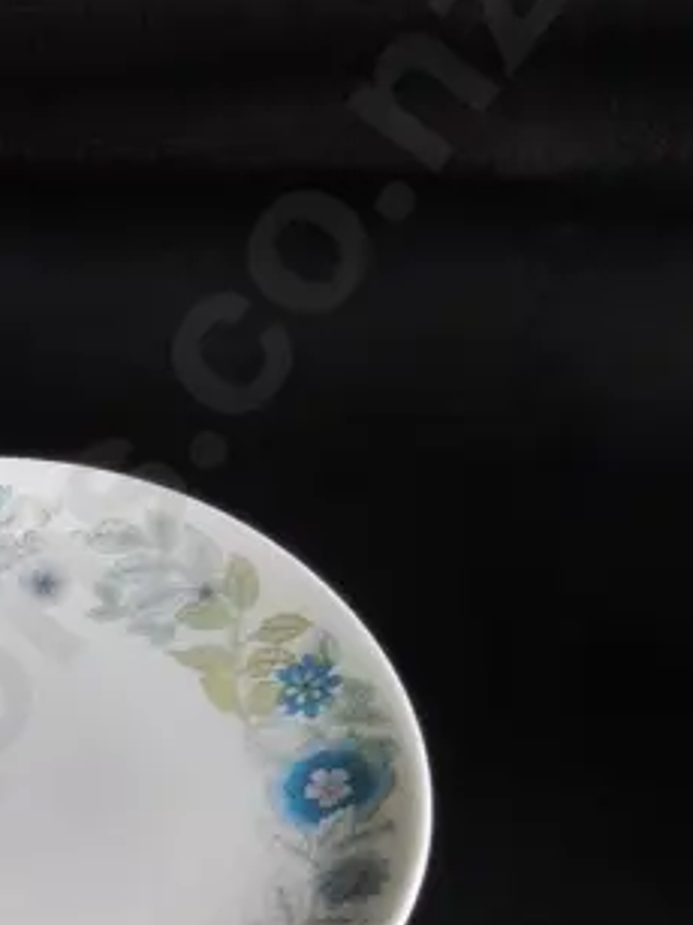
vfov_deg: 20.0
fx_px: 2404
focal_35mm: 90
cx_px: -404
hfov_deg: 15.0
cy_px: 1196
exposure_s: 1/100
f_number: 2
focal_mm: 2.87
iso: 80
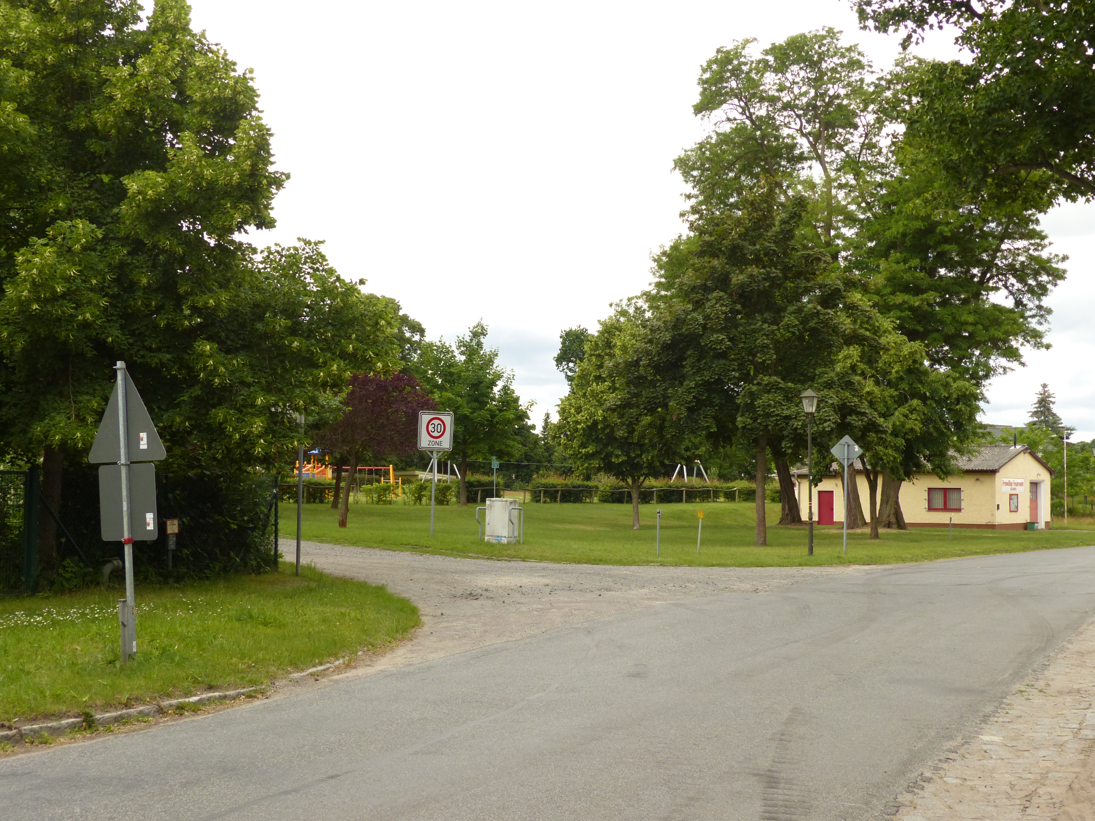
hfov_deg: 40.4
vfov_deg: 30.9
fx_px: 1487
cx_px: 548
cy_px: 410
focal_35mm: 47
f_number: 3.5
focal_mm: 8.4
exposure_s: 1/640
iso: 200
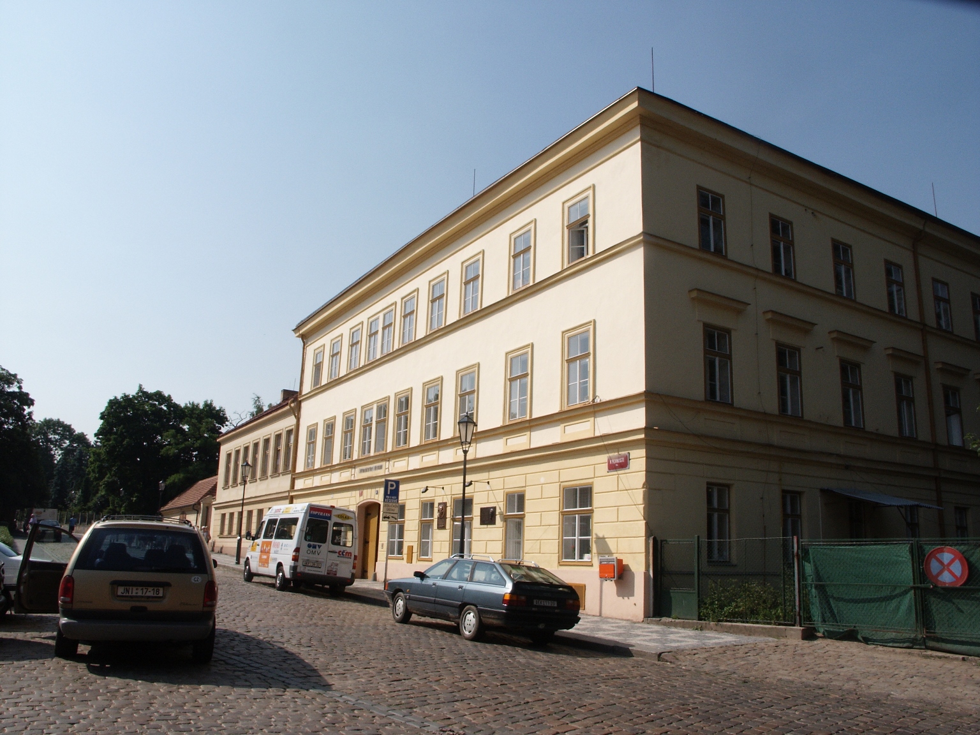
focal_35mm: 28
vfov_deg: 49.7
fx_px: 793
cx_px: 490
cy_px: 368
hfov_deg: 63.4
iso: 100
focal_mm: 7.21
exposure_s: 1/500
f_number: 8
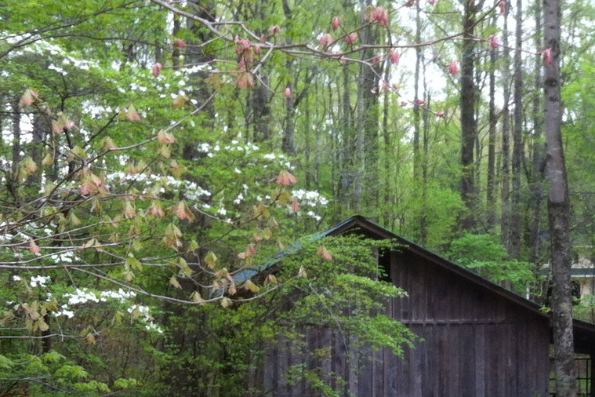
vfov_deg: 14.8
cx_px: 675
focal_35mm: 92
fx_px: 1520
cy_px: 304
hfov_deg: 20.9
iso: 80
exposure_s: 1/127
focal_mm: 3.85
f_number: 2.8
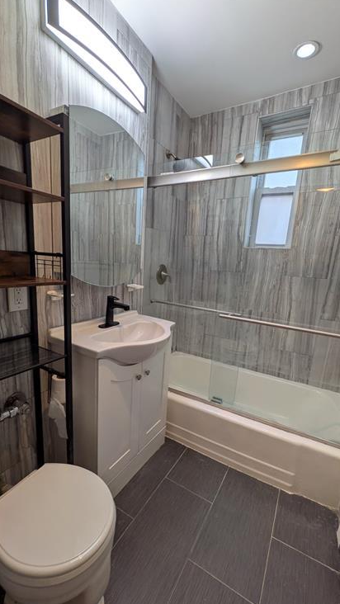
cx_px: 170
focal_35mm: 16
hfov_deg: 67.1
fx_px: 256
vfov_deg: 99.3
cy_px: 312
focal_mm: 1.83
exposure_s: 1/60
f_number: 2.2
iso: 84
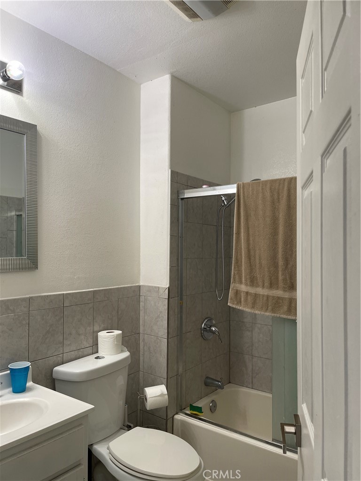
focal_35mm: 25
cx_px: 180
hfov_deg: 54.9
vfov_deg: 69.4
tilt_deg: +1.3
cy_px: 240
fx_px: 348
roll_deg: -1.4
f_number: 1.6
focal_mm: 5.1
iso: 80
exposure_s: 1/60
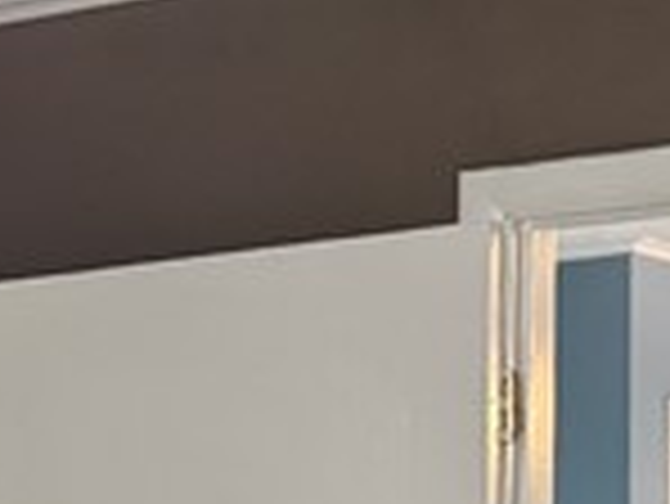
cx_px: -504
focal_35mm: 165
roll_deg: +1.2
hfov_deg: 11.2
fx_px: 3196
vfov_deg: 8.8
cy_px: 788
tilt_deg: -1.2
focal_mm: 6.76
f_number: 1.78
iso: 640
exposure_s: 1/40
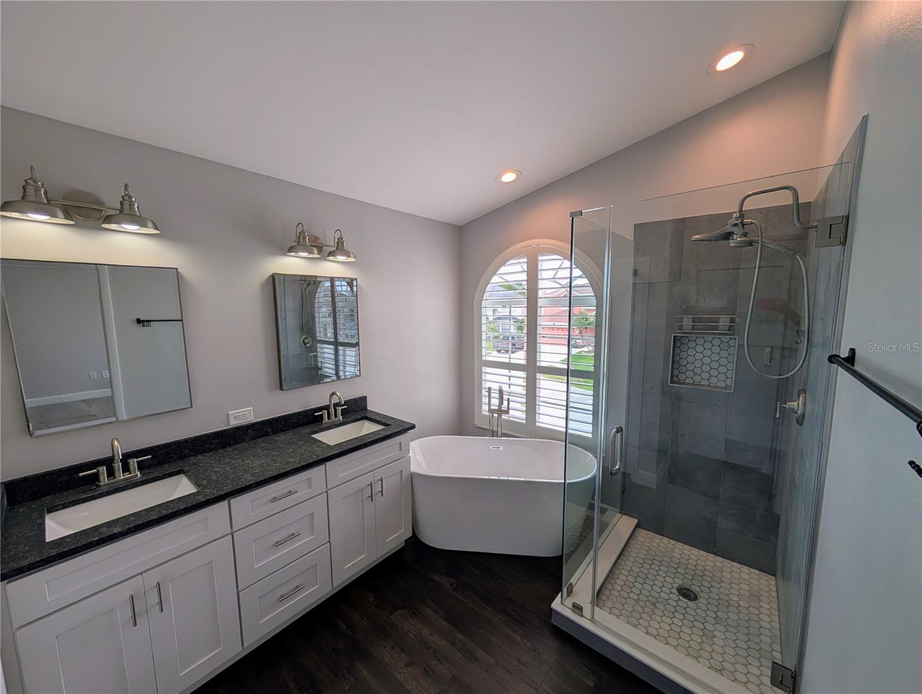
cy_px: 347
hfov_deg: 110.5
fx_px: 320
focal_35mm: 12
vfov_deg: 94.6
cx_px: 461
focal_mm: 2.02
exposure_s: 1/513
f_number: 1.7
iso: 55
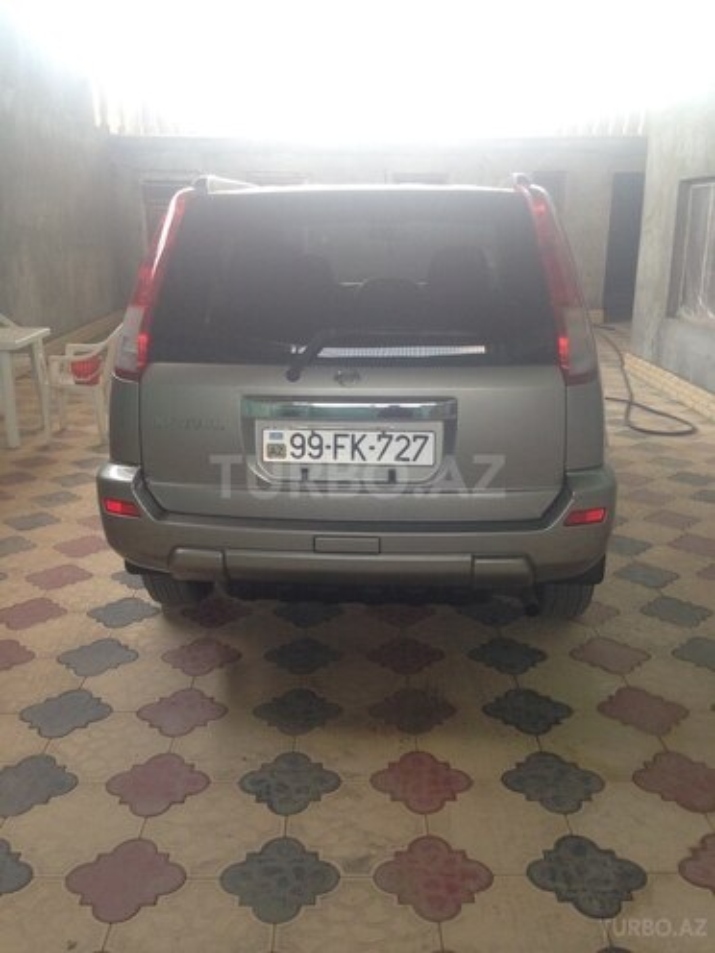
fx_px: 909
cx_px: 358
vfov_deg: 55.4
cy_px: 476
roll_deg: +1.4
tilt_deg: -11.4
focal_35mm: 33
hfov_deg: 42.9
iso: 80
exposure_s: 1/120
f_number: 2.4
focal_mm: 4.12
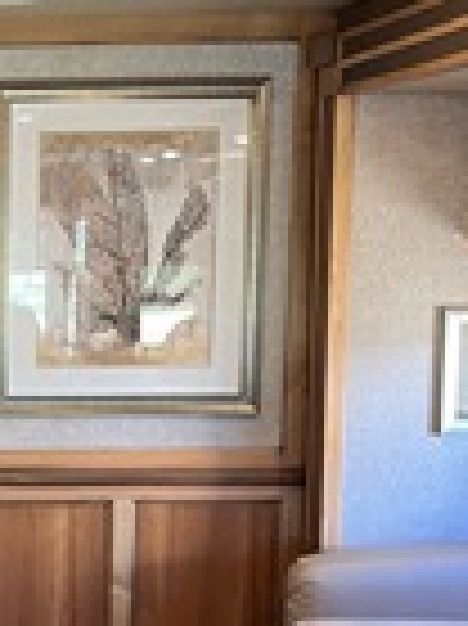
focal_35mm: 75
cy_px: 423
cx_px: -135
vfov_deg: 25.9
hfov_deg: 18.3
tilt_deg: -8.6
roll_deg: +0.6
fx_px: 1354
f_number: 1.6
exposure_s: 1/60
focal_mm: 5.1
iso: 160
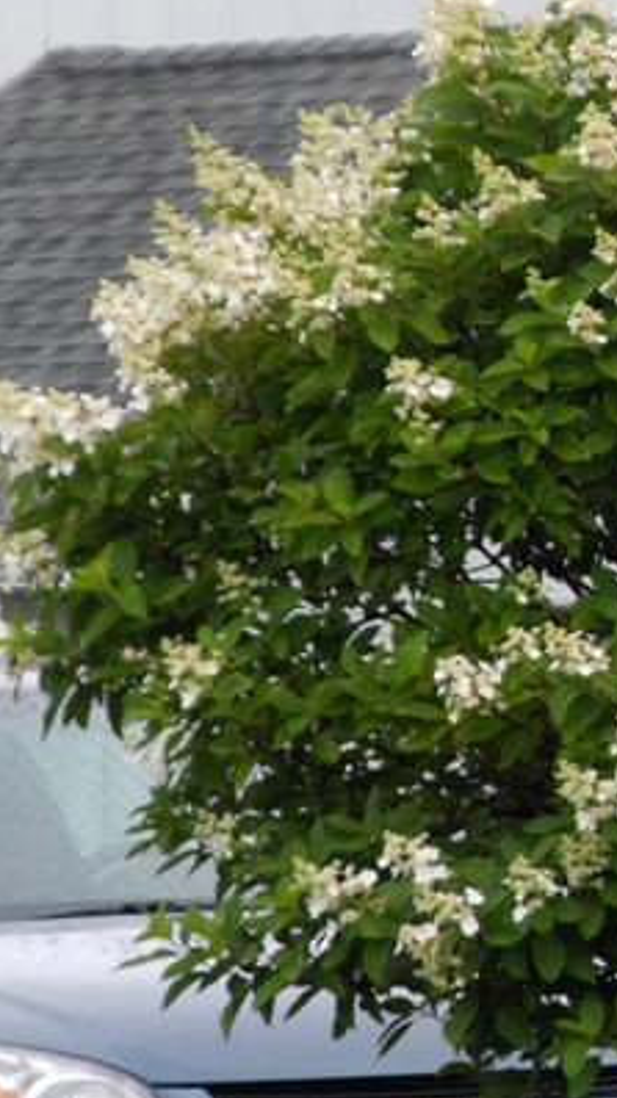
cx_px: 1320
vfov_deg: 3.4
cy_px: 427
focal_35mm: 628
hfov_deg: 1.9
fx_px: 18295
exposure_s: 1/250
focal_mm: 155
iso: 400
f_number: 8
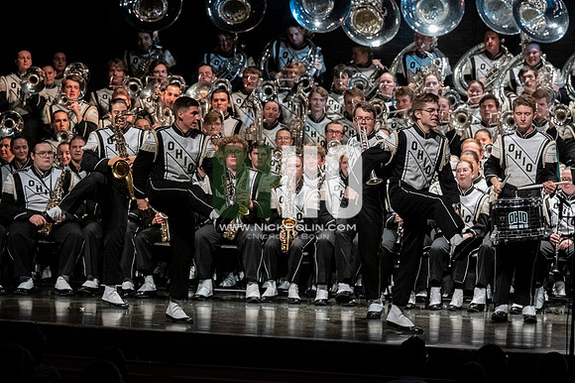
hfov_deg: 9.8
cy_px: 192
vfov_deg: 6.5
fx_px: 3352
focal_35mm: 210
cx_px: 288
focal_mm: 140
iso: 4000
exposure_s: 1/500
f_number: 4
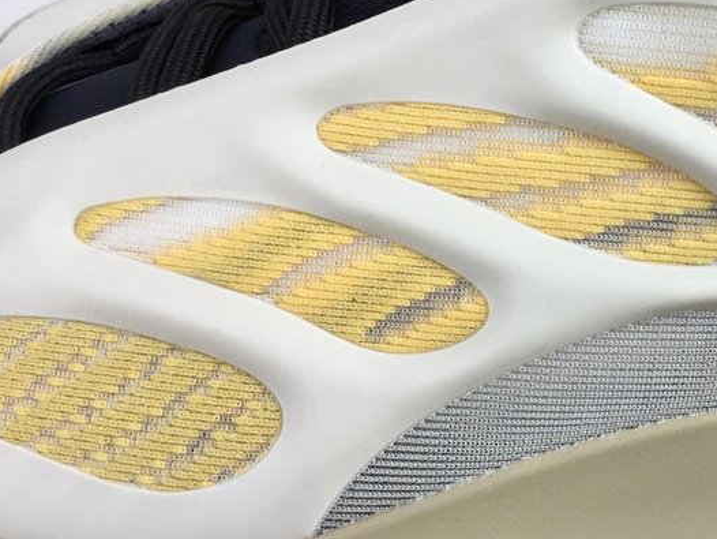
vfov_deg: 27.5
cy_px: 235
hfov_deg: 34.9
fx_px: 1098
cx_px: 589
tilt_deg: -29.7
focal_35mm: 53
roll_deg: -3.2
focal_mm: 3.3
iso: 25
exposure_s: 1/242
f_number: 2.4
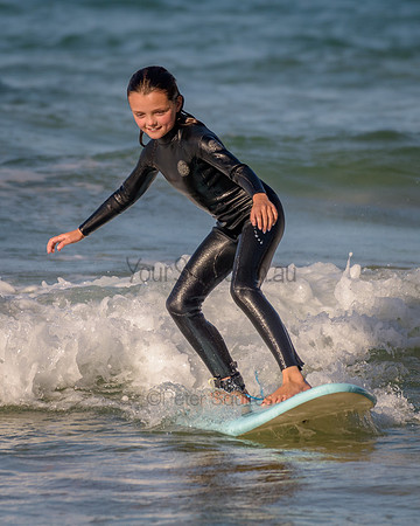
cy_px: 200
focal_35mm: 1118
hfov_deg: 1.4
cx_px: 212
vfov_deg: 1.7
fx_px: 17379
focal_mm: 500
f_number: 5.6
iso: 180
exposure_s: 1/2000
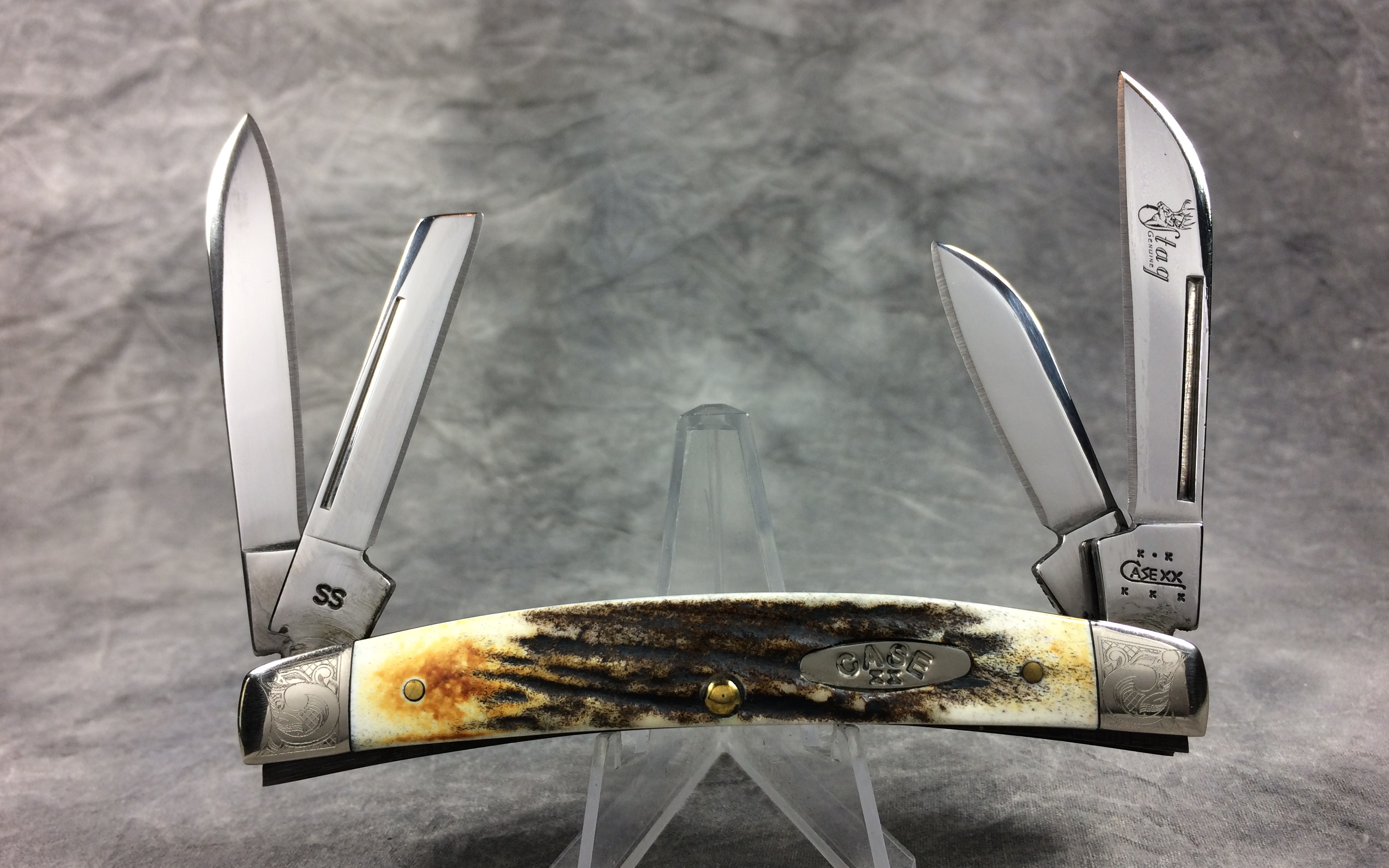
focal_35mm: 31
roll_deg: +3.2
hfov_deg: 61.2
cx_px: 693
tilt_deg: -9.4
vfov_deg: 40.6
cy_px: 408
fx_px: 1173
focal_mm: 4.15
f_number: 2.2
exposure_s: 1/120
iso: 40
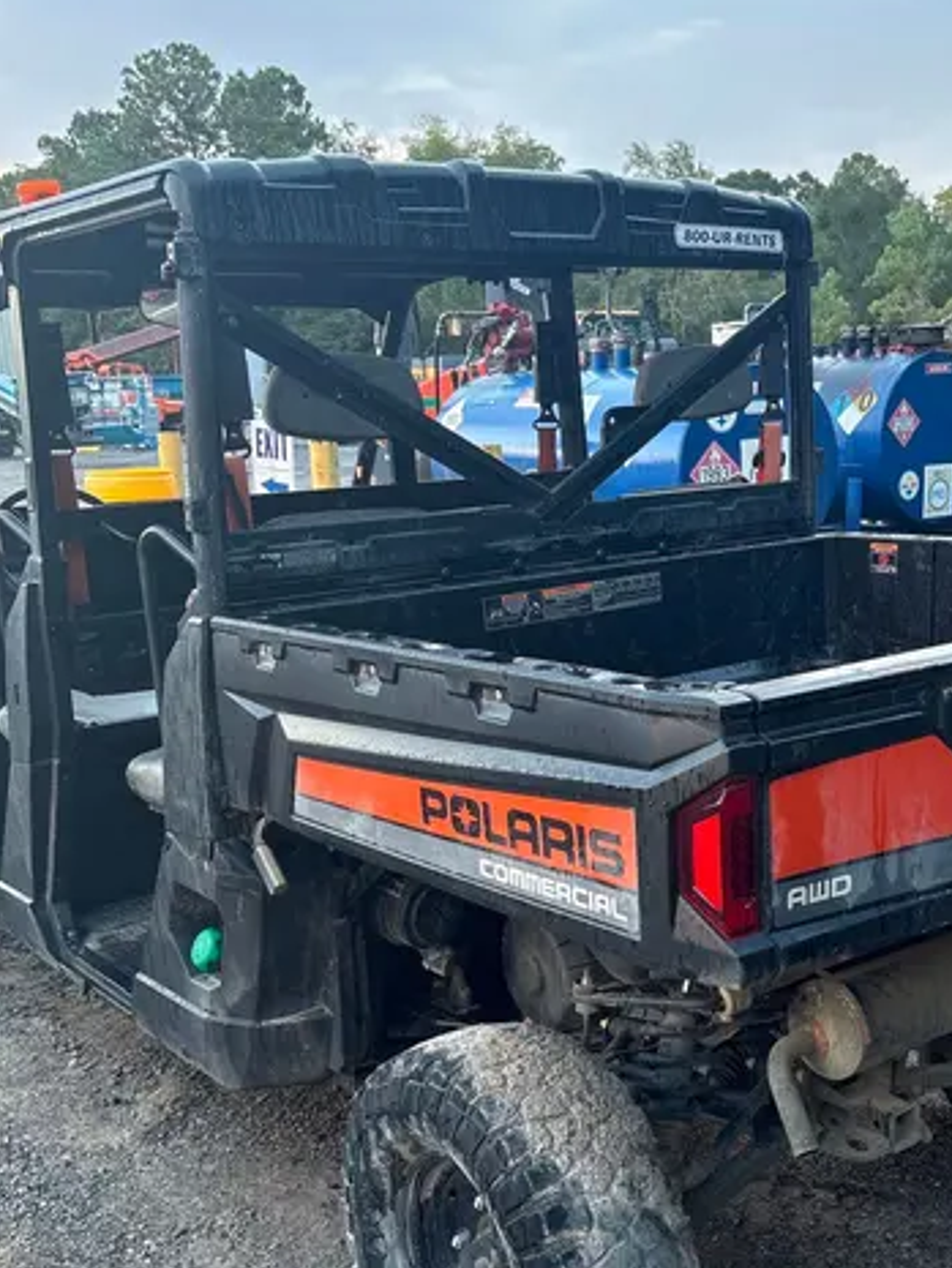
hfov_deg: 34.9
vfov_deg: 45.5
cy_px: 754
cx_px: 603
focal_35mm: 41
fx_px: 1503
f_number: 1.6
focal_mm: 5.96
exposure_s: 1/167
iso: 100
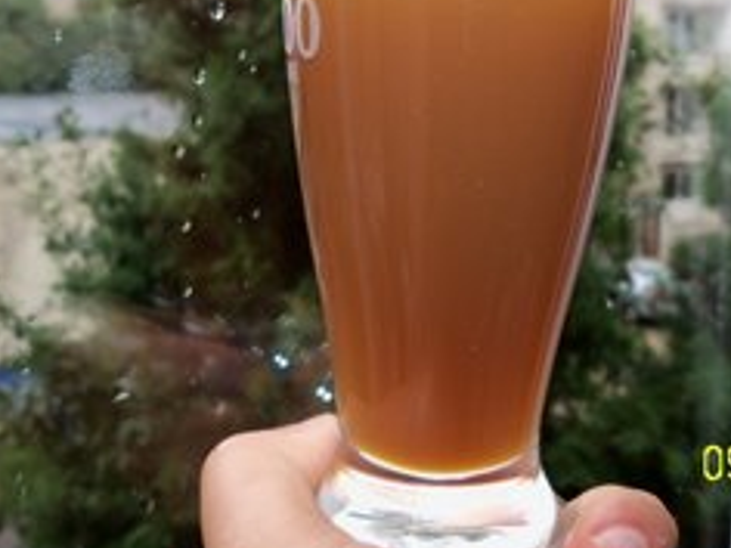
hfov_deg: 36.6
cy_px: 159
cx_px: 455
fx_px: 1098
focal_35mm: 52
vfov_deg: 27.8
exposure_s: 1/40
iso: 80
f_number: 3.5
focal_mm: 6.2
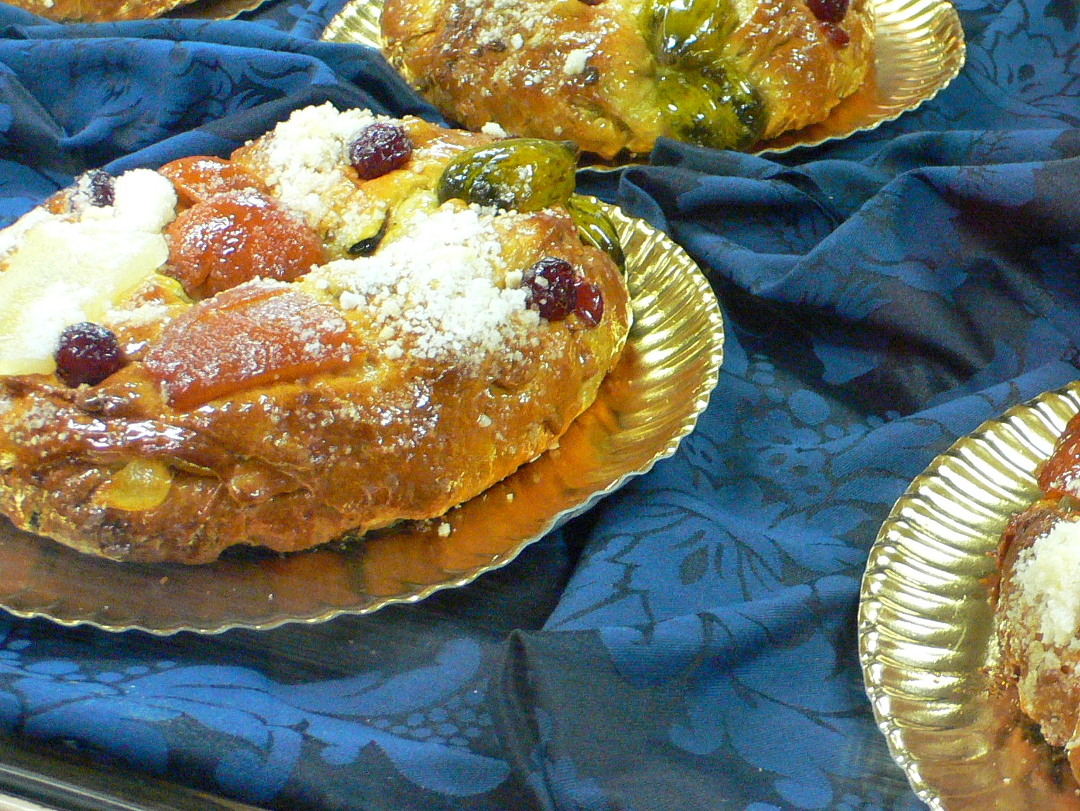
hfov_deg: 29.5
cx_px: 890
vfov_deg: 22.9
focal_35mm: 64
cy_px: 348
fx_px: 1997
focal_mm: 6.3
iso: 200
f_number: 2.8
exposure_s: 1/13
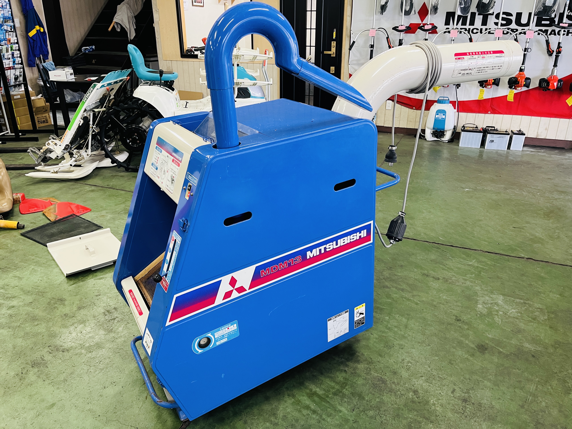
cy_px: 214
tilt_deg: -23.9
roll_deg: -0.3
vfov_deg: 53.1
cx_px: 286
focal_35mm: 26
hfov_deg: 67.3
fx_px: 430
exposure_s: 1/60
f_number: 1.6
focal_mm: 5.1
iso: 200
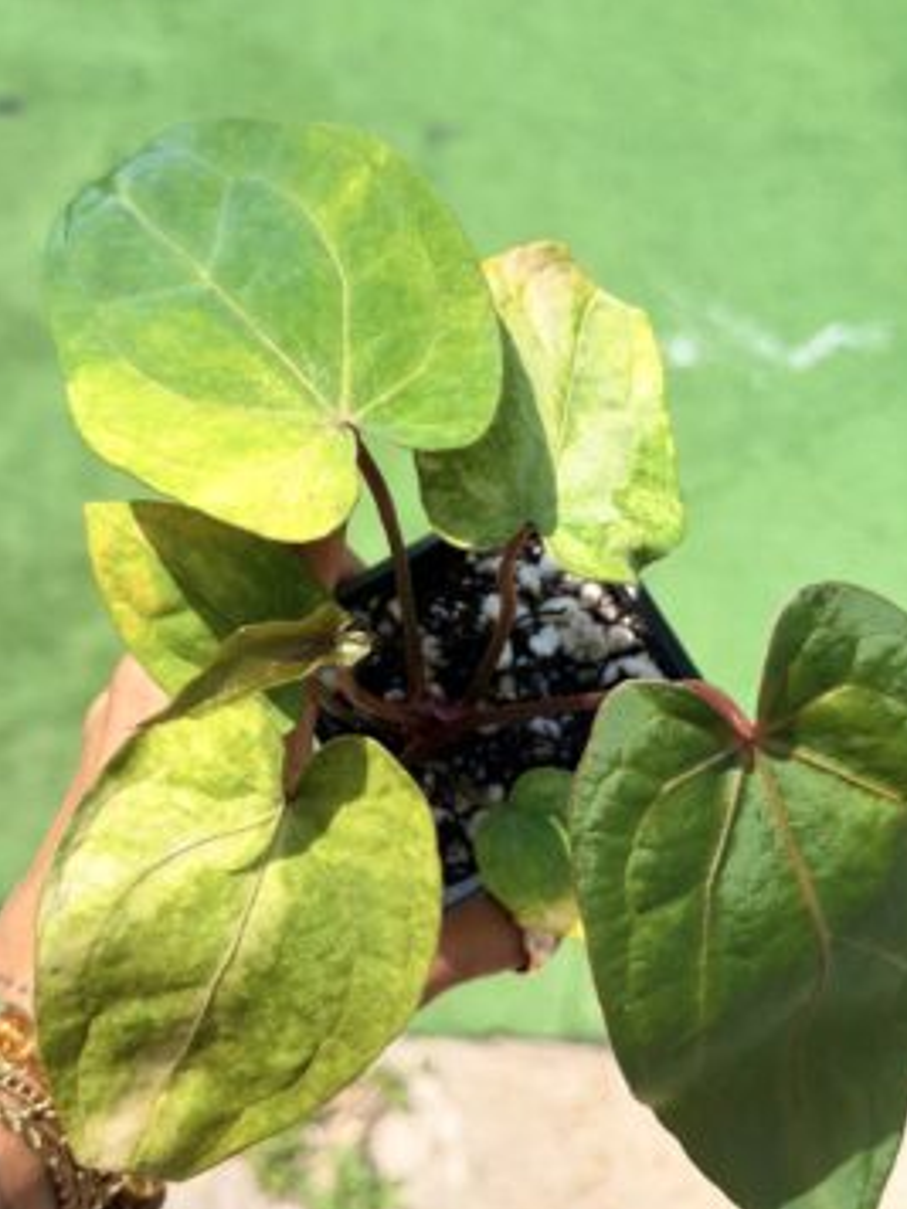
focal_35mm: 54
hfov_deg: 27.0
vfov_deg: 35.5
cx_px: 428
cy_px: 584
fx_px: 1887
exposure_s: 1/2976
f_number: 1.78
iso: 64
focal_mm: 6.76
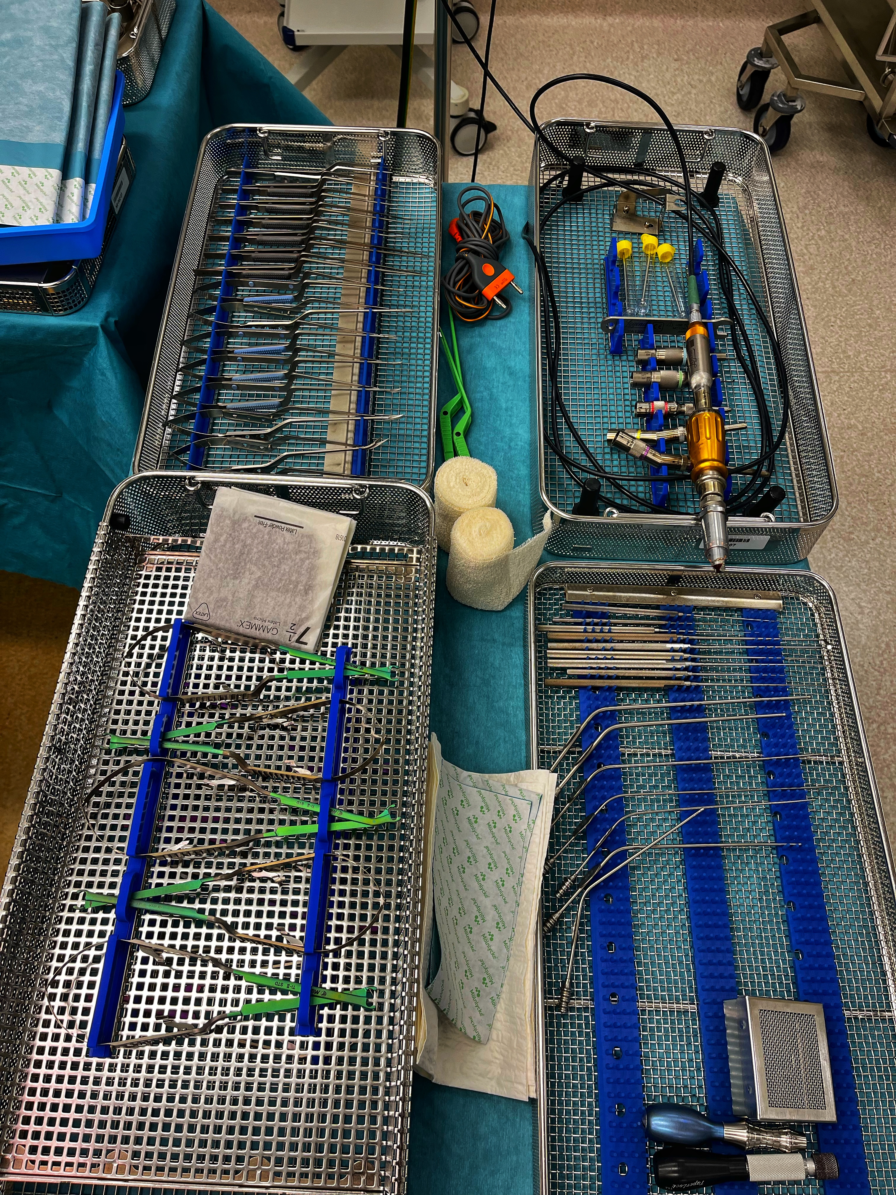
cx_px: 448
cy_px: 598
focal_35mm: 26
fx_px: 897
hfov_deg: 53.1
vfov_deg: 67.3
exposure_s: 1/162
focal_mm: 5.1
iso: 50
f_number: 1.6
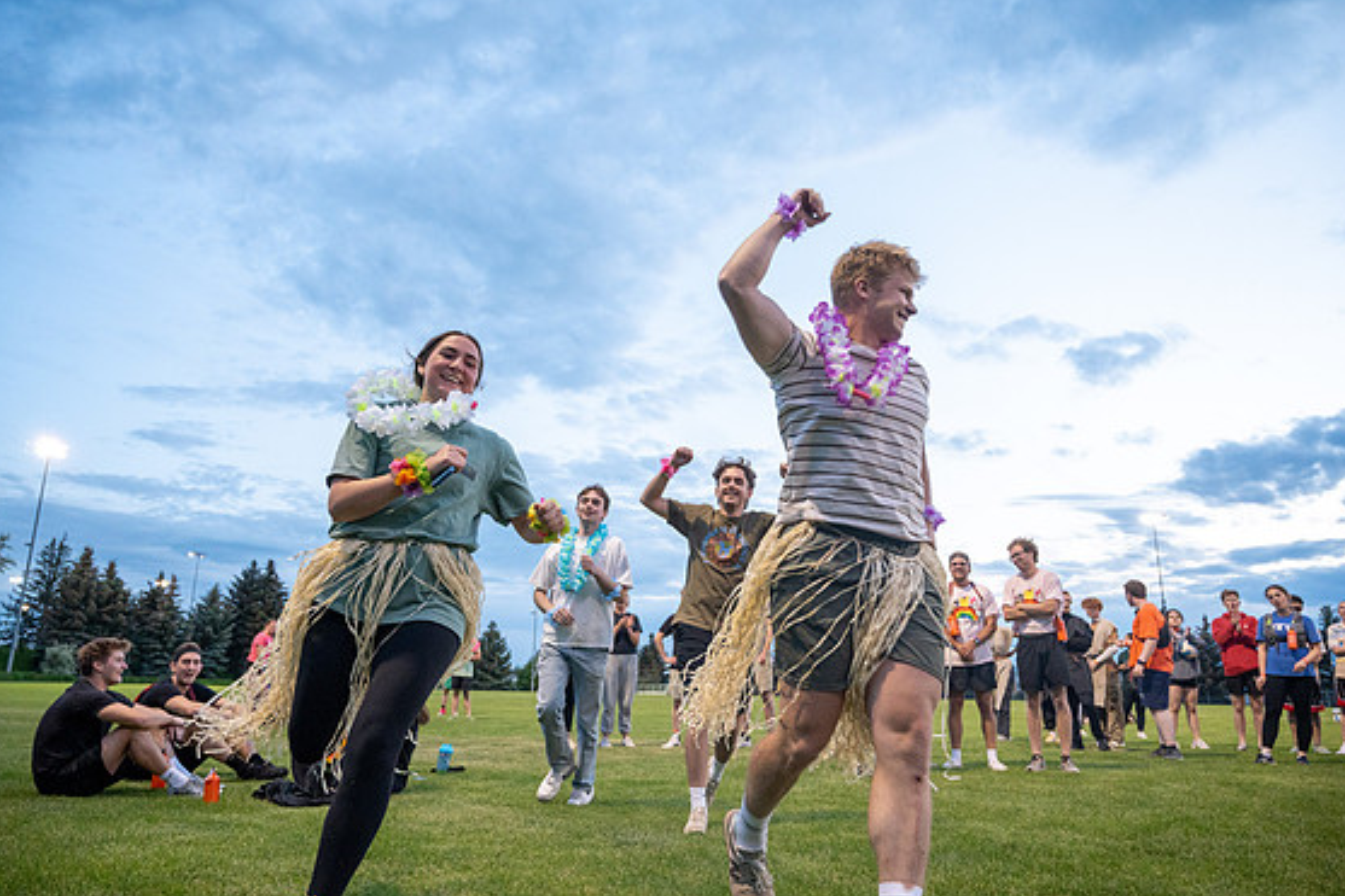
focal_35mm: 25
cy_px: 442
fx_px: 934
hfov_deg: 71.5
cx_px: 669
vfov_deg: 51.3
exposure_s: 1/320
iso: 4000
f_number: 4
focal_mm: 24
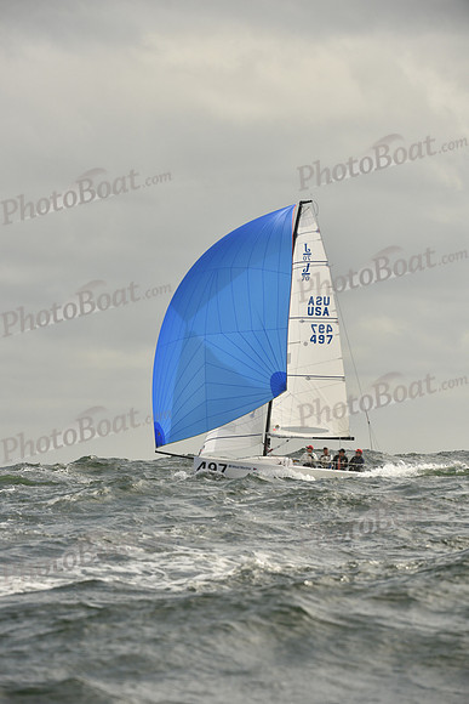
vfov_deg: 10.3
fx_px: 3906
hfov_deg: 6.9
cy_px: 352
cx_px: 234
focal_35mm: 200
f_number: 8
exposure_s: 1/1600
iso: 320
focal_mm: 200
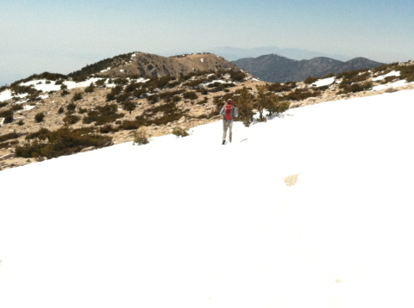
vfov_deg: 28.1
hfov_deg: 37.2
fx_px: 609
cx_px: 270
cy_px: 85
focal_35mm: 51
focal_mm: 3.85
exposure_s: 1/6000
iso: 200
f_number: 2.8
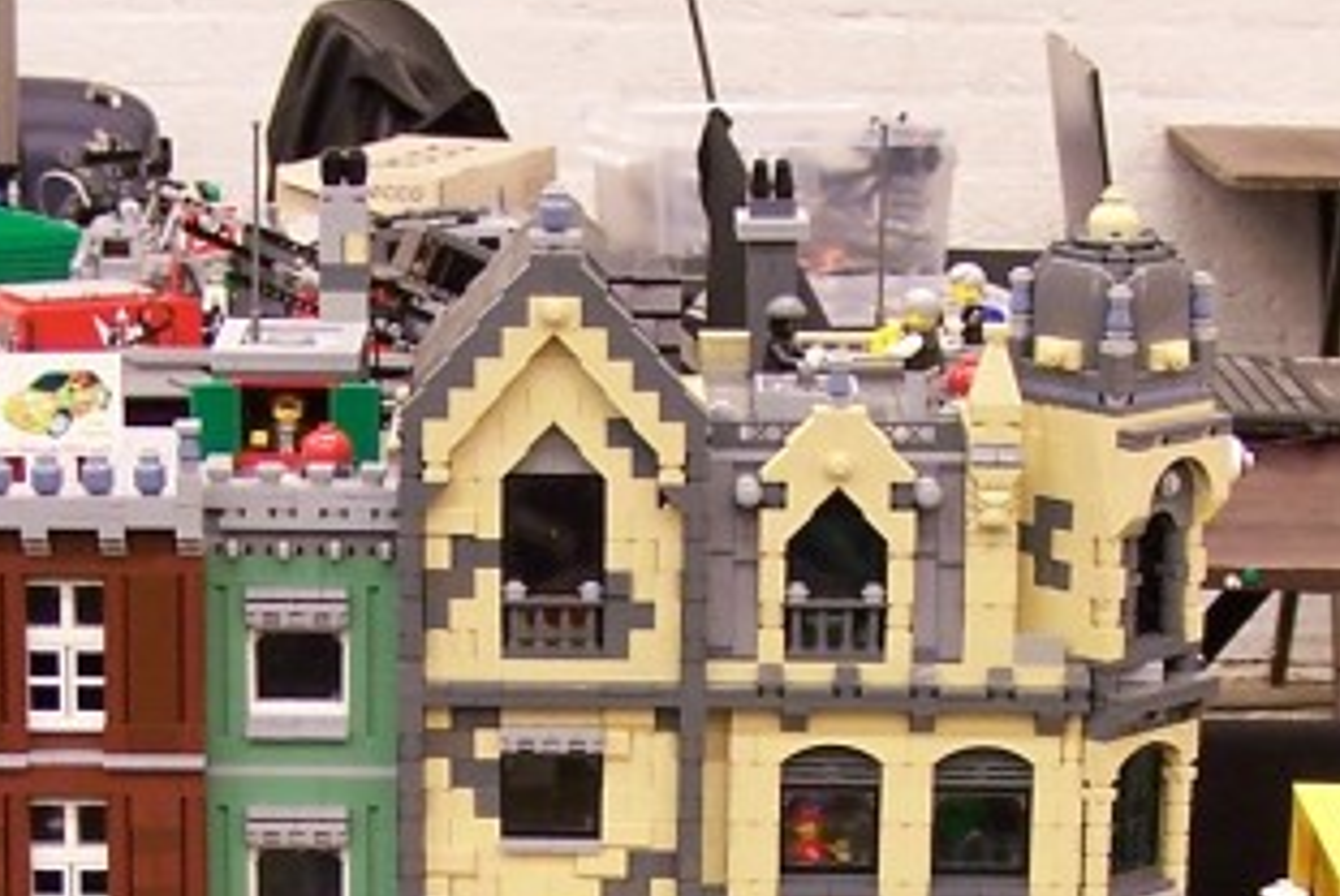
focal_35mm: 130
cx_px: 620
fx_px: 4843
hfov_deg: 15.8
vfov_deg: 10.4
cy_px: 1111
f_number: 2.8
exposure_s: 1/2
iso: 80
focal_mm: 6.3
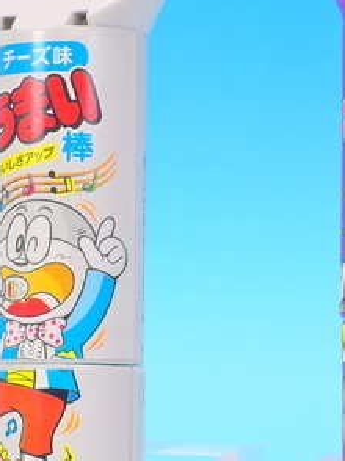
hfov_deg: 7.6
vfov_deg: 10.2
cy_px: 320
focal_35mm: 194
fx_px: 2582
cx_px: 273
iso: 80
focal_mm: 20.2
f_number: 6.3
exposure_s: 1/1.3
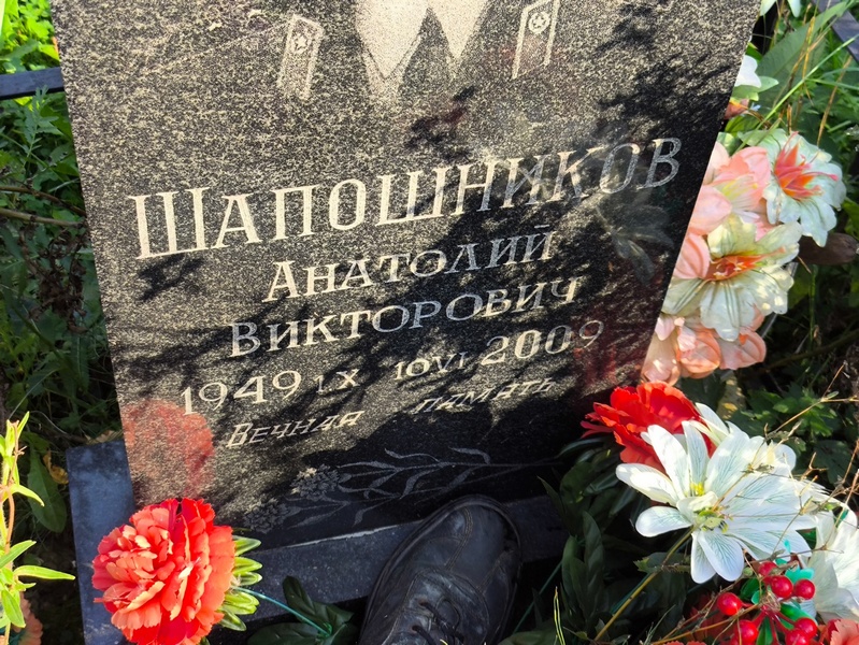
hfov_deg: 38.2
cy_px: 322
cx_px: 430
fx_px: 1241
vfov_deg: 29.1
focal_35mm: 50
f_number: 1.7
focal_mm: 4.71
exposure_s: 1/295
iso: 50
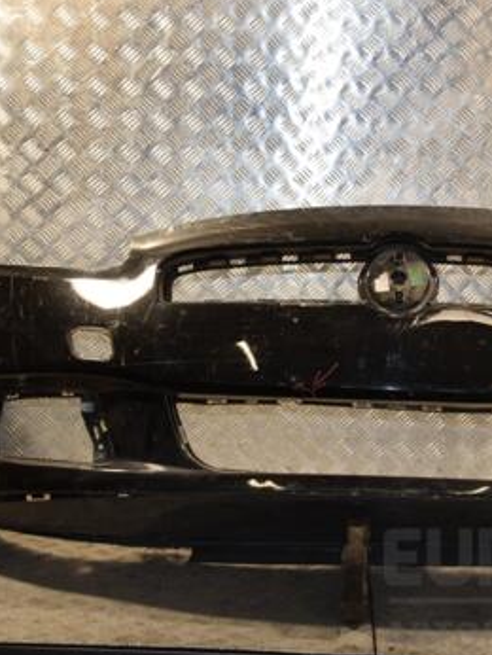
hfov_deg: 18.4
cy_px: 305
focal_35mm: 80
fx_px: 1514
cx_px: 348
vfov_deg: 24.4
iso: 800
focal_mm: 32
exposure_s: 1/200
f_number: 7.1
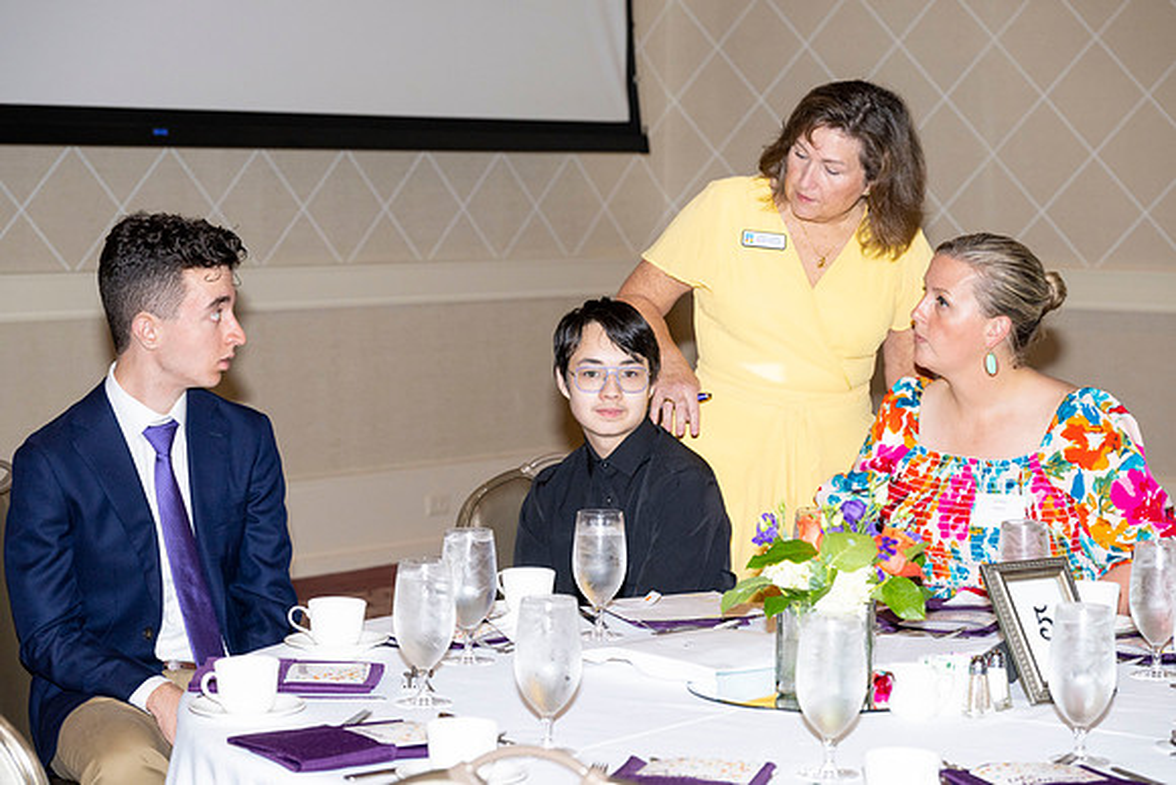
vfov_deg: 16.5
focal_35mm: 83
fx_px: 2712
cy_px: 392
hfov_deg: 24.5
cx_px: 588
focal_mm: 83
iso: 1000
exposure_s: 1/100
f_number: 5.6
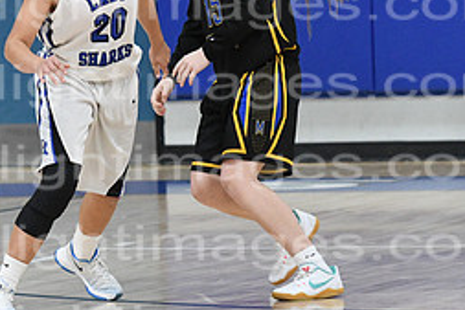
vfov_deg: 2.8
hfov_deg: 4.1
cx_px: 103
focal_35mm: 499
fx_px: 6451
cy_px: 47
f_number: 4
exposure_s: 1/640
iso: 5000
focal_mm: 145
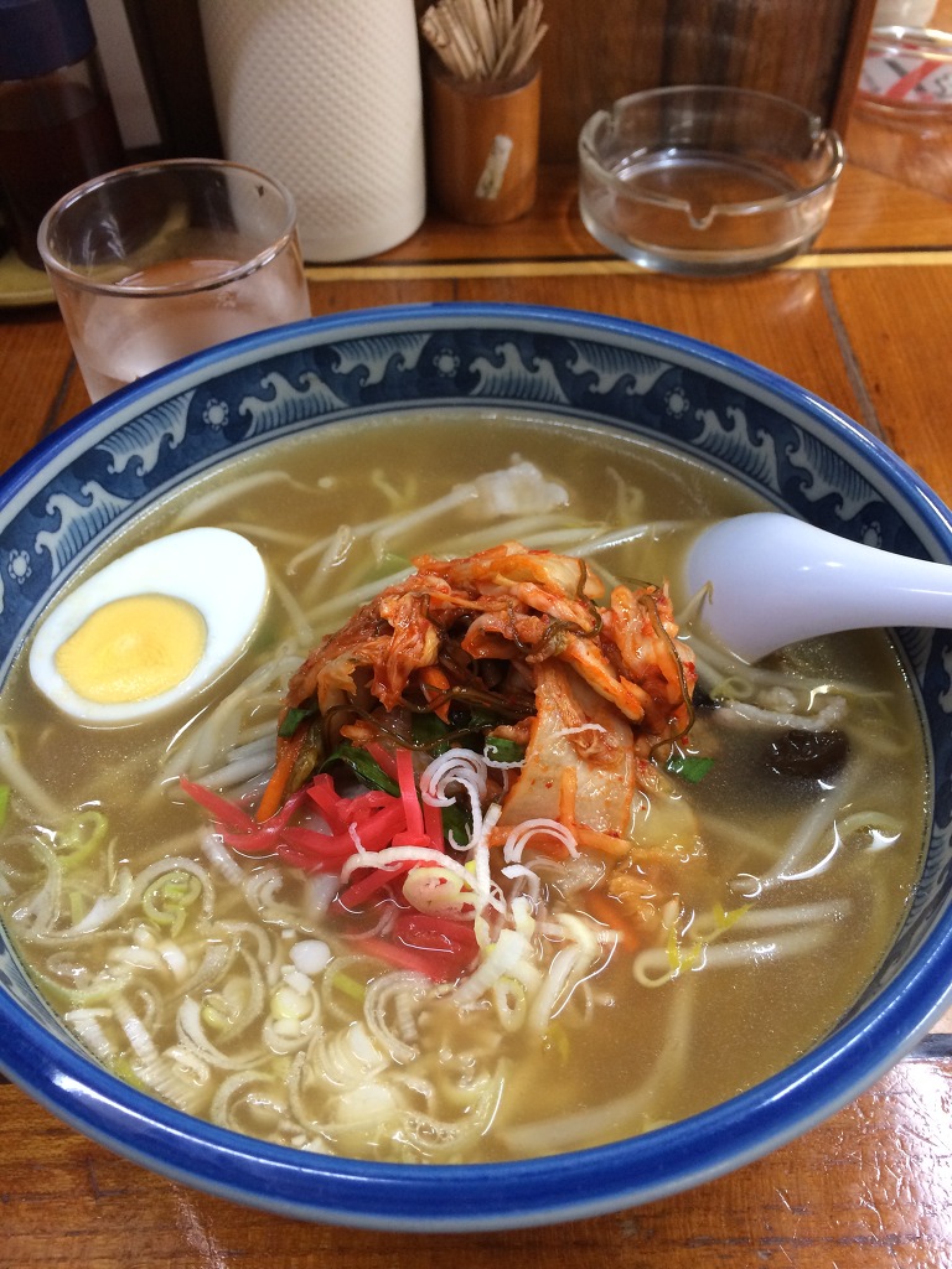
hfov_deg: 46.8
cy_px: 634
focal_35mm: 30
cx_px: 476
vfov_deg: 60.0
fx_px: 1100
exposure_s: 1/33
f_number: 2.2
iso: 160
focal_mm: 4.12
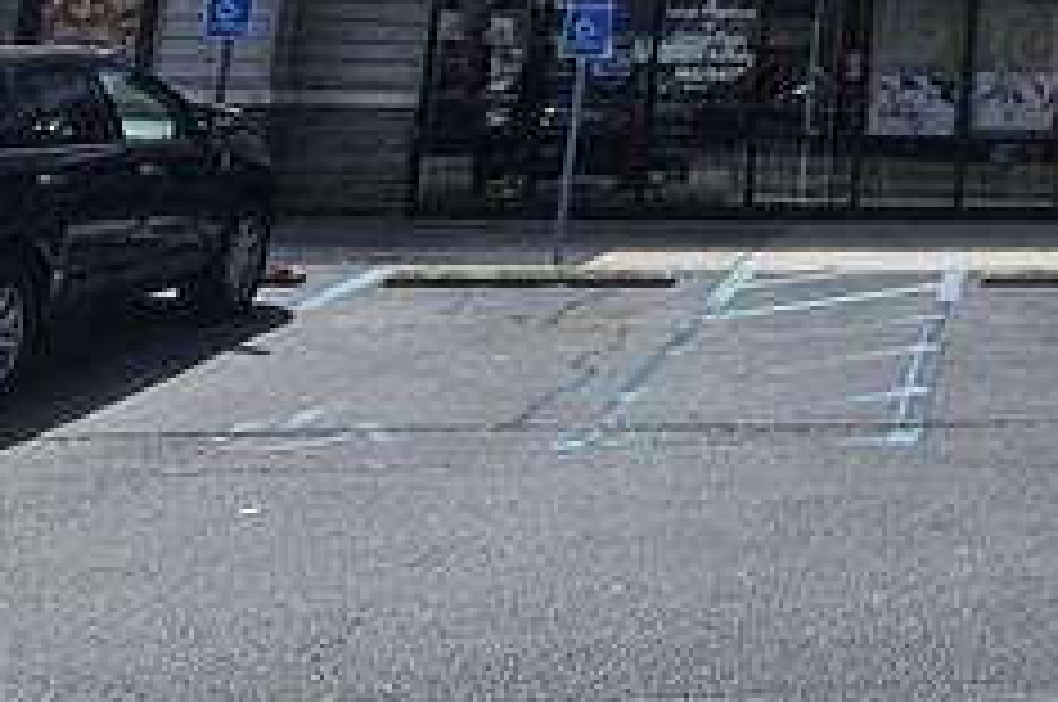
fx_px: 1732
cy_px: -256
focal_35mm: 59
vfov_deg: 20.5
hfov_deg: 26.6
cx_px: 1495
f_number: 2.2
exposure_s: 1/3967
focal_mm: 2.2
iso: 50
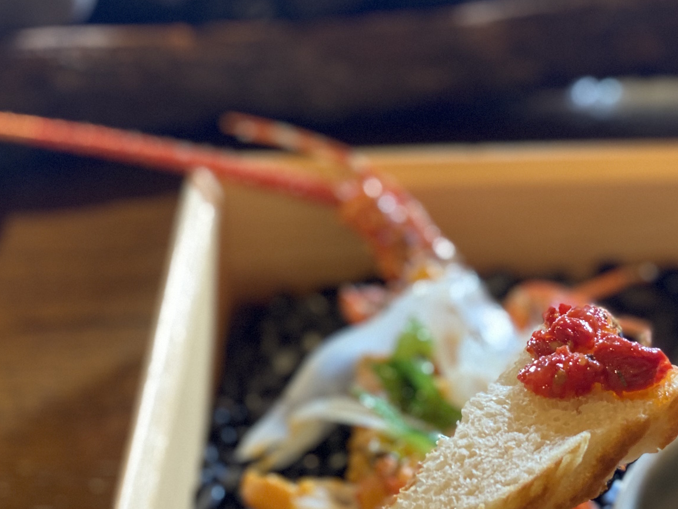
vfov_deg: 16.2
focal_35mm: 91
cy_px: 340
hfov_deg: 21.3
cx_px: 514
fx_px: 1782
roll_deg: +1.0
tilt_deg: -38.4
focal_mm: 6
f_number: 2
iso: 320
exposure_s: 1/40
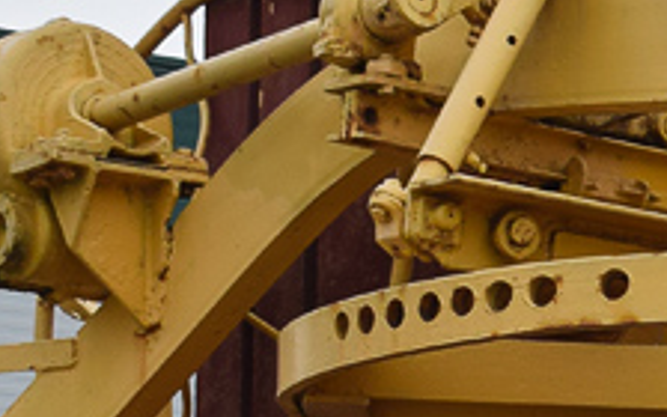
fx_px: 4321
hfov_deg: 8.5
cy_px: 474
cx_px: 1158
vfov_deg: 5.5
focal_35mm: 238
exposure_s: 1/640
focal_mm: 29
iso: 200
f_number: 5.6
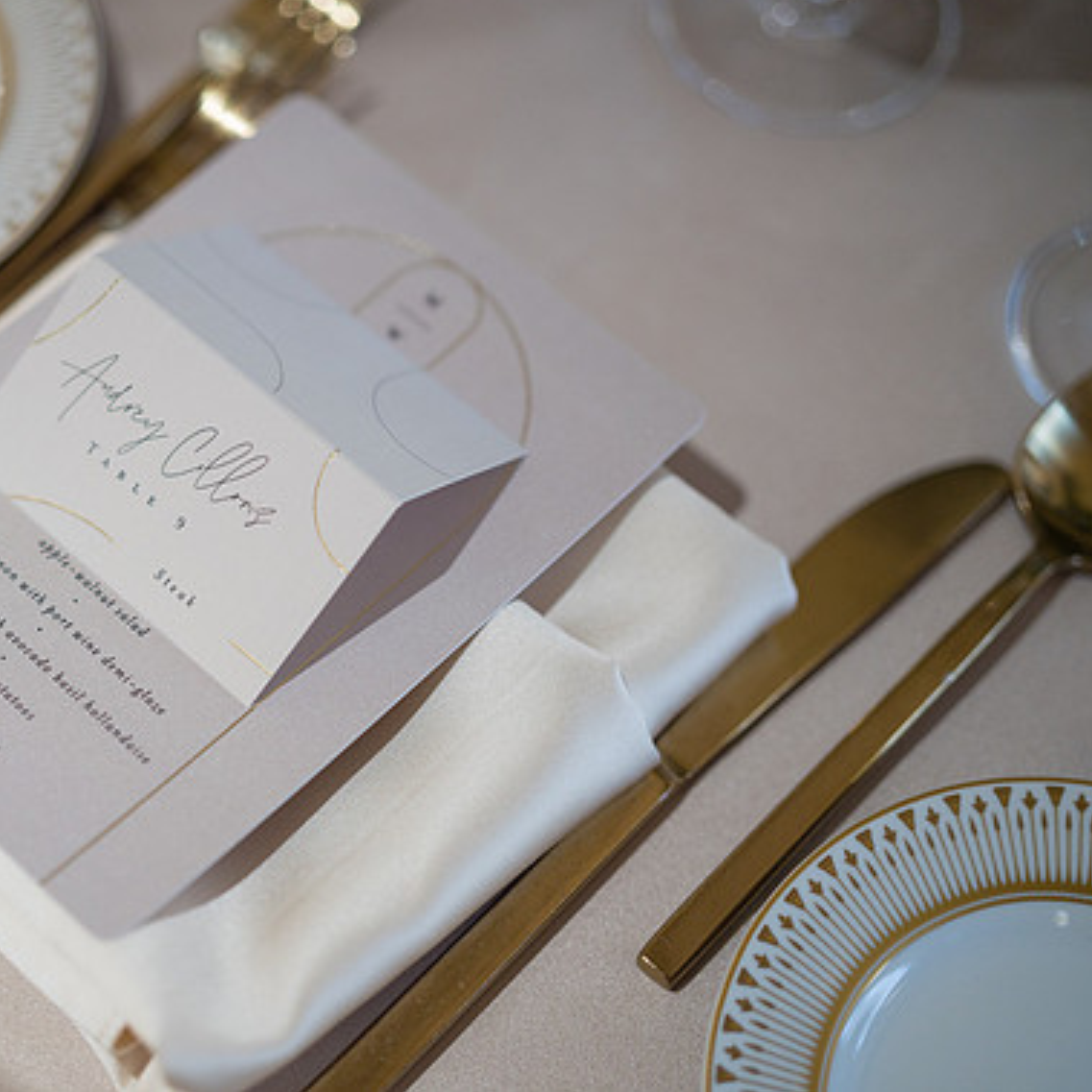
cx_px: 294
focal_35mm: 65
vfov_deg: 26.5
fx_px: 2320
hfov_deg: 26.2
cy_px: 537
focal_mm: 50
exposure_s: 1/320
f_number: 1.4
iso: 250
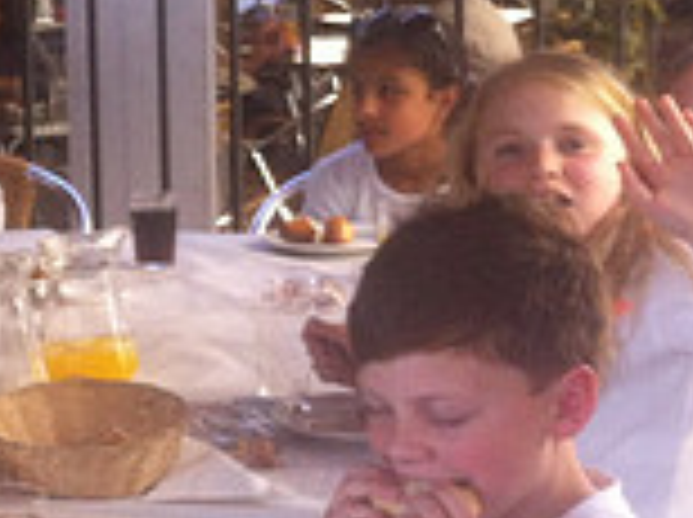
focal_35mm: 132
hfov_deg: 13.6
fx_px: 2638
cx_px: -508
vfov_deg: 11.2
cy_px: 245
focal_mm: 3.85
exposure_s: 1/100
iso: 125
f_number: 2.8
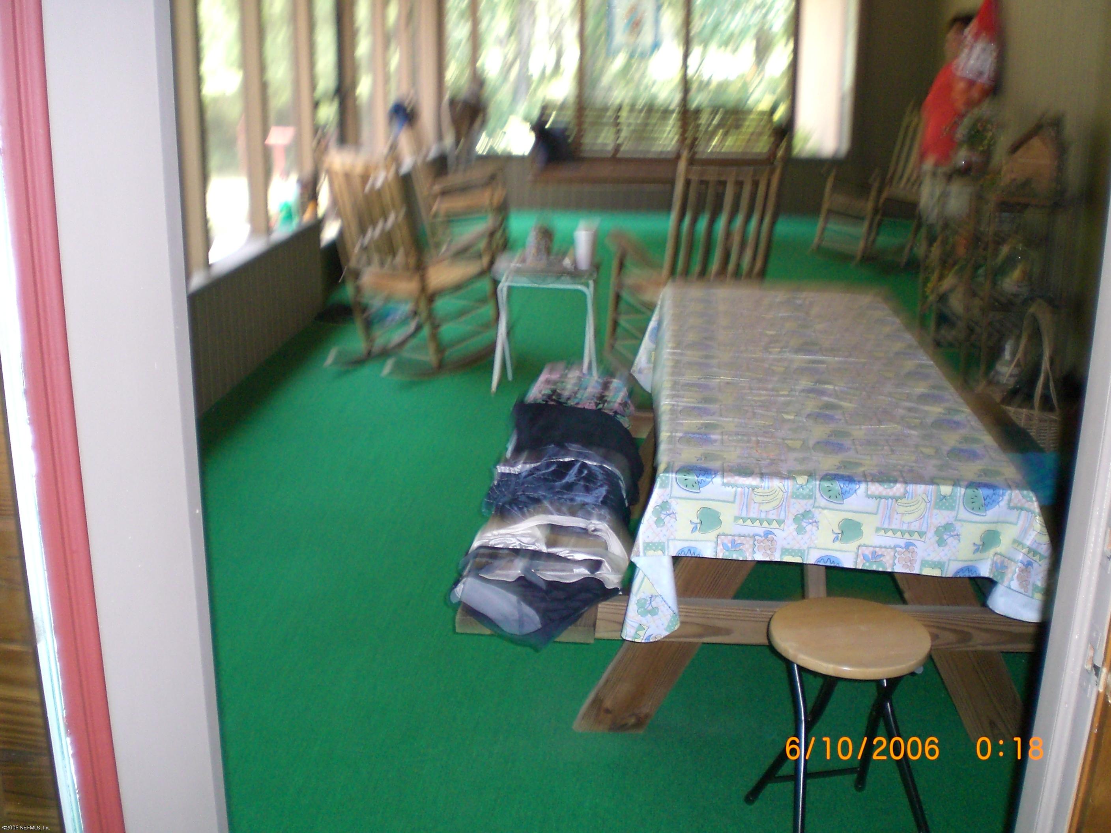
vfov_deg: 37.7
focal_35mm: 38
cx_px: 556
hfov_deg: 49.0
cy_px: 416
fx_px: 1220
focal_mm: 6.3
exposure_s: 1/60
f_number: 3.1
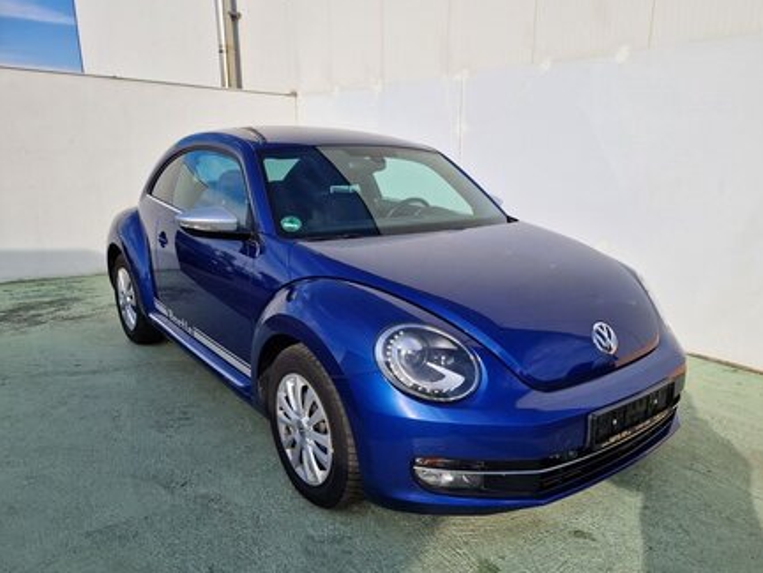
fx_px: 573
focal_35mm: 26
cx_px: 427
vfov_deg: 53.0
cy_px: 317
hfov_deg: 67.1
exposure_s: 1/1360
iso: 50
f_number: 1.8
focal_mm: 5.4
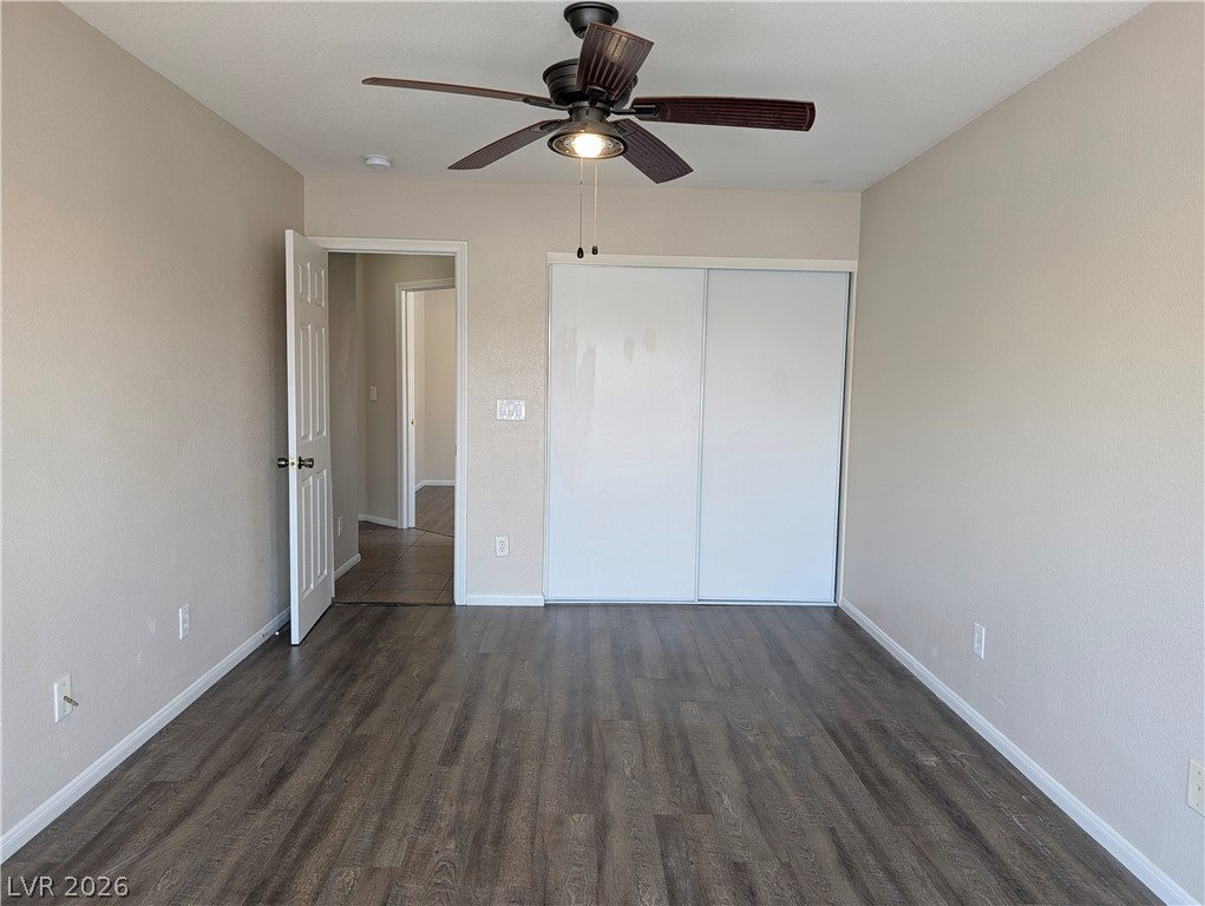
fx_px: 836
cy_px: 453
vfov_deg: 56.9
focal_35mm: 24
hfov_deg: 71.5
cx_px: 602
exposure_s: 1/52.1
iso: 61
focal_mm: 6.9
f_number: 1.68
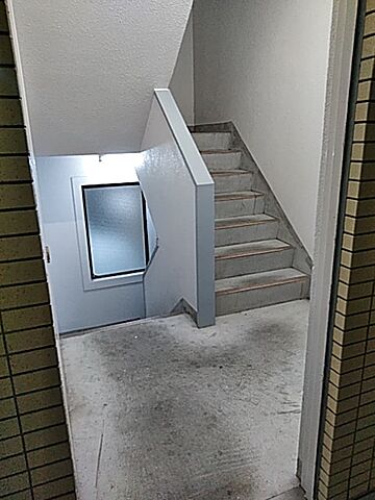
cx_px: 188
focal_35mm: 27
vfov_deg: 65.3
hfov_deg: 51.4
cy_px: 250
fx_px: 390
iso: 340
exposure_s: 1/30
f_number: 2.2
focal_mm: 3.46
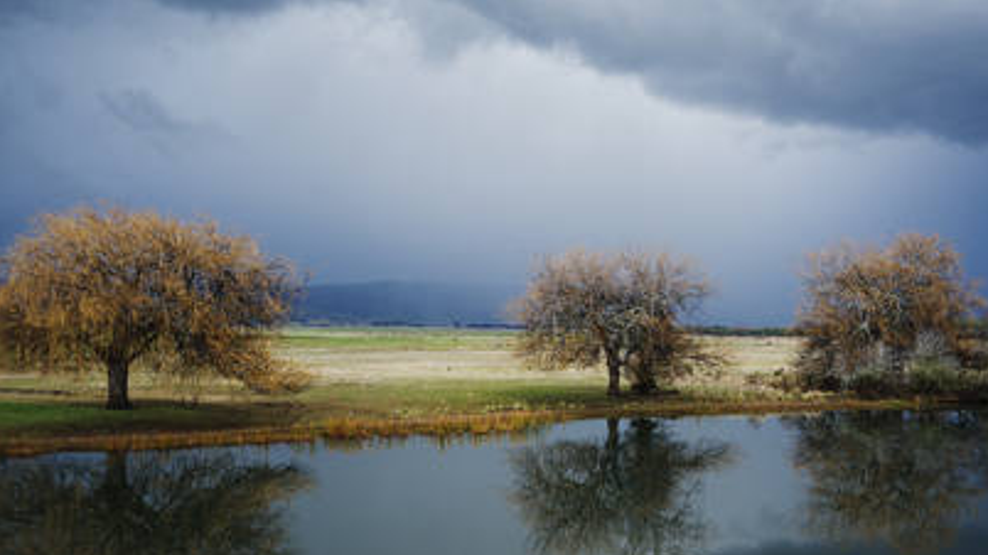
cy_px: 307
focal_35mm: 41
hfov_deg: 49.4
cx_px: 509
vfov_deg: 29.0
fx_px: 1074
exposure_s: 1/100
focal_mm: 35
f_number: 8
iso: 360
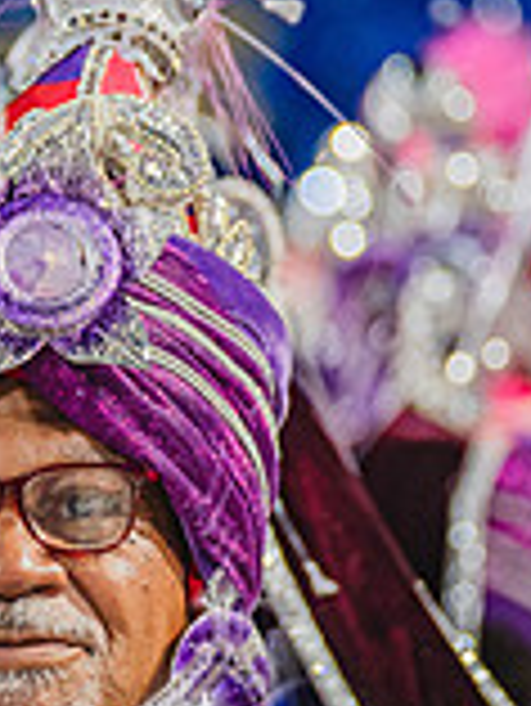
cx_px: 7
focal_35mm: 604
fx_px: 12337
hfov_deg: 2.5
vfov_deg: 3.3
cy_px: 337
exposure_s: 1/160
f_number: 5.6
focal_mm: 220
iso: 2500
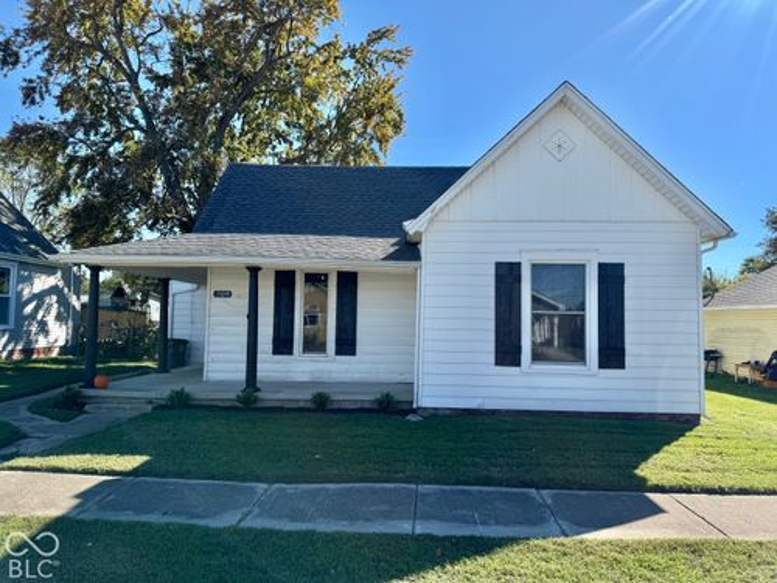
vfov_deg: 56.8
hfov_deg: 71.6
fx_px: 539
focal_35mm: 24
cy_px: 292
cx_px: 388
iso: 80
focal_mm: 6.76
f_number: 1.78
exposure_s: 1/4975
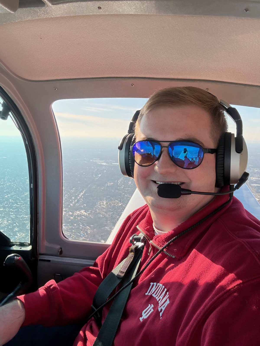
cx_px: 130
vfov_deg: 60.0
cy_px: 173
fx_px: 300
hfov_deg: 46.8
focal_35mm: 30
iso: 40
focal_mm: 2.69
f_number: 1.9
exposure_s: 1/353
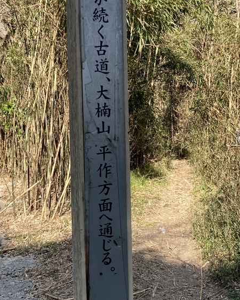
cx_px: 112
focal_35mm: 59
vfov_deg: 31.9
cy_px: 138
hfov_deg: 25.8
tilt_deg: -2.7
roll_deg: +0.1
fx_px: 524
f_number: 1.8
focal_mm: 3.99
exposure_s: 1/657
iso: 20
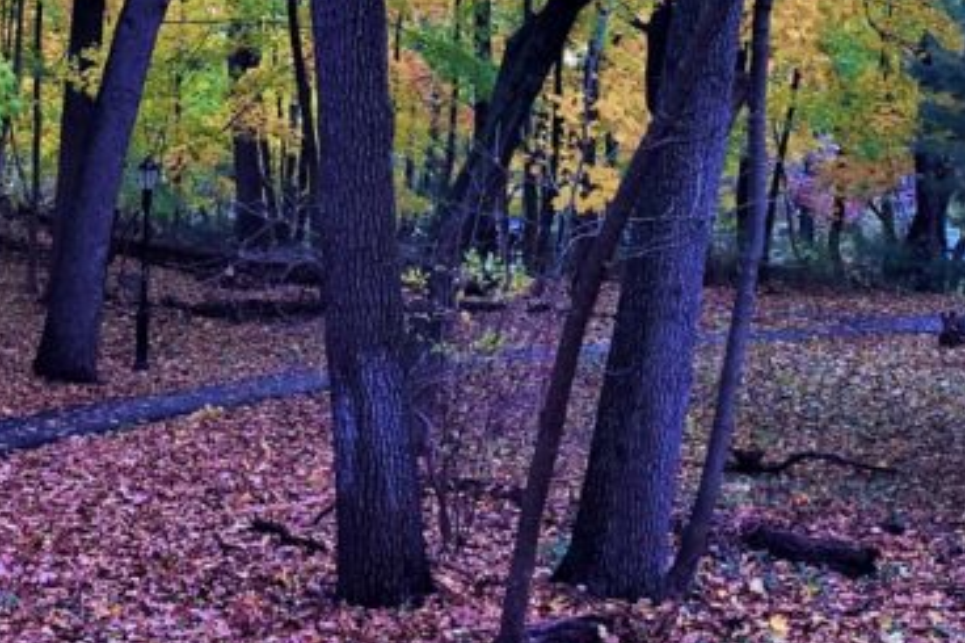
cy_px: -202
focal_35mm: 84
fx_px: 2251
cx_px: 388
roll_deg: -2.6
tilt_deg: +7.5
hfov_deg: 24.2
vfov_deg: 15.4
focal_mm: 4.15
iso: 25
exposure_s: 1/60
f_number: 2.2
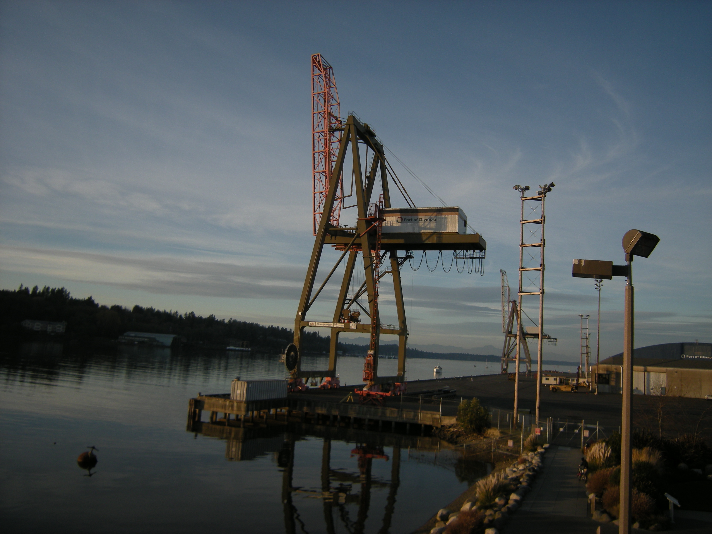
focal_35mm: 28
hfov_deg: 63.4
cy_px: 267
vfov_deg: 49.7
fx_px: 576
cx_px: 356
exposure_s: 1/190
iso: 64
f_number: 5.6
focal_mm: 4.7
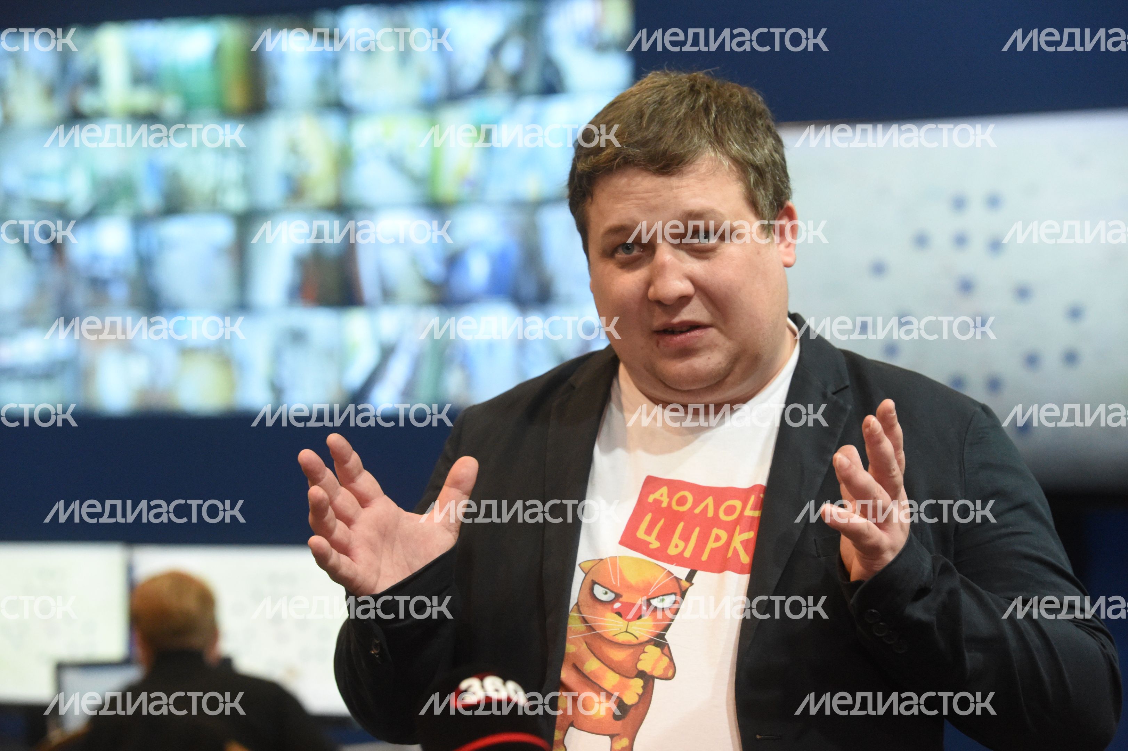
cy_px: 376
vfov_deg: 11.2
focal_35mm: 122
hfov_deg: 16.8
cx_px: 564
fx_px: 3821
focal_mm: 122
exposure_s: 1/640
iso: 11400
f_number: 5
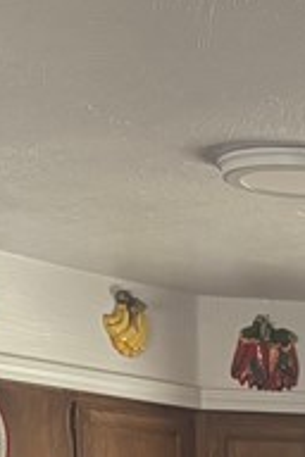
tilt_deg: -8.4
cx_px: 584
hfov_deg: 9.0
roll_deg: -0.6
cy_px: 866
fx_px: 1830
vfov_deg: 12.7
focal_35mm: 144
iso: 320
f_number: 1.6
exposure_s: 1/60
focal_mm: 5.96
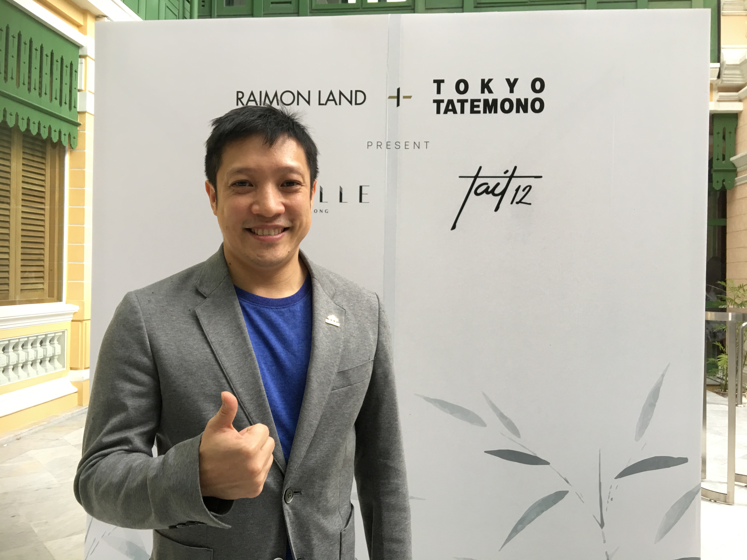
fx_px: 626
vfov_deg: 48.2
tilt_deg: -0.3
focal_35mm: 29
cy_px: 280
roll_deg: -0.2
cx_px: 374
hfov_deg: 61.7
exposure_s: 1/33
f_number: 2.2
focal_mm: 4.15
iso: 40
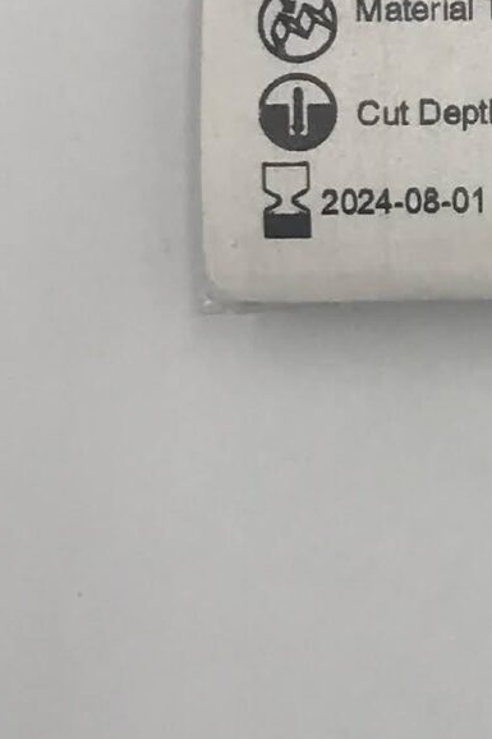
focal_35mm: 129
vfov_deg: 15.6
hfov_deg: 9.6
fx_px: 2646
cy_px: -24
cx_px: 1112
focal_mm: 3.99
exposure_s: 1/287
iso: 20
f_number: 1.8
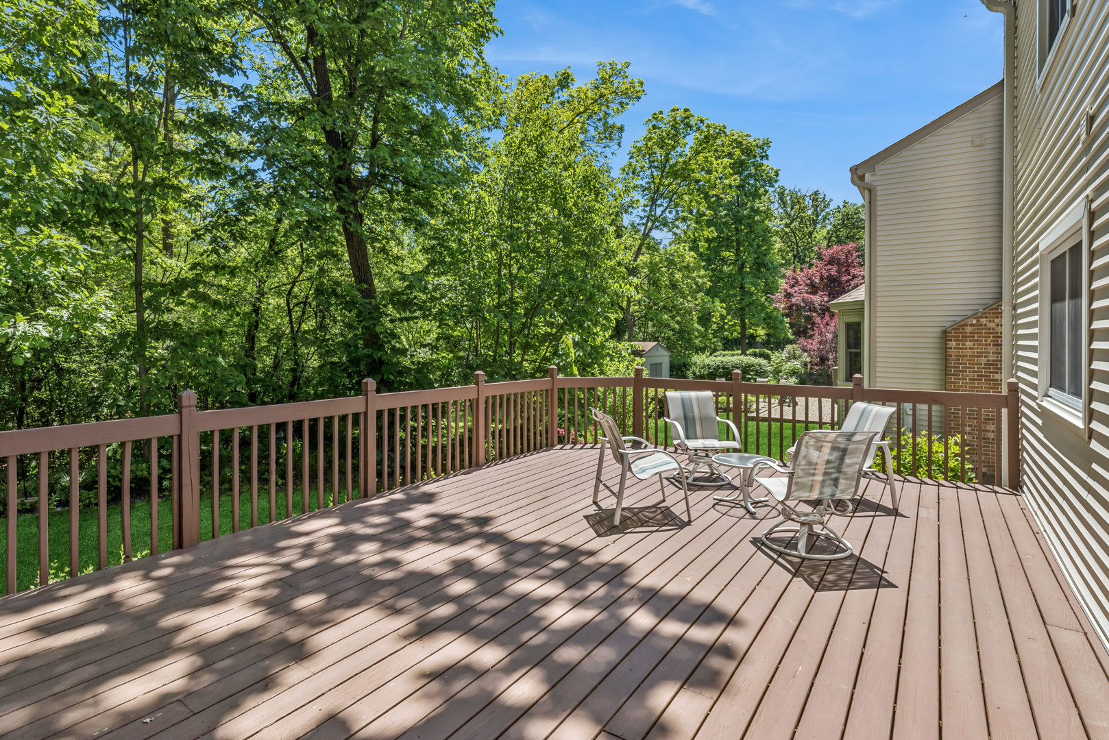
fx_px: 524
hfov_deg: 93.3
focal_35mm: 17
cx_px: 554
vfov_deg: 70.5
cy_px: 370
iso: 200
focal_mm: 17
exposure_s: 1/320
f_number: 11
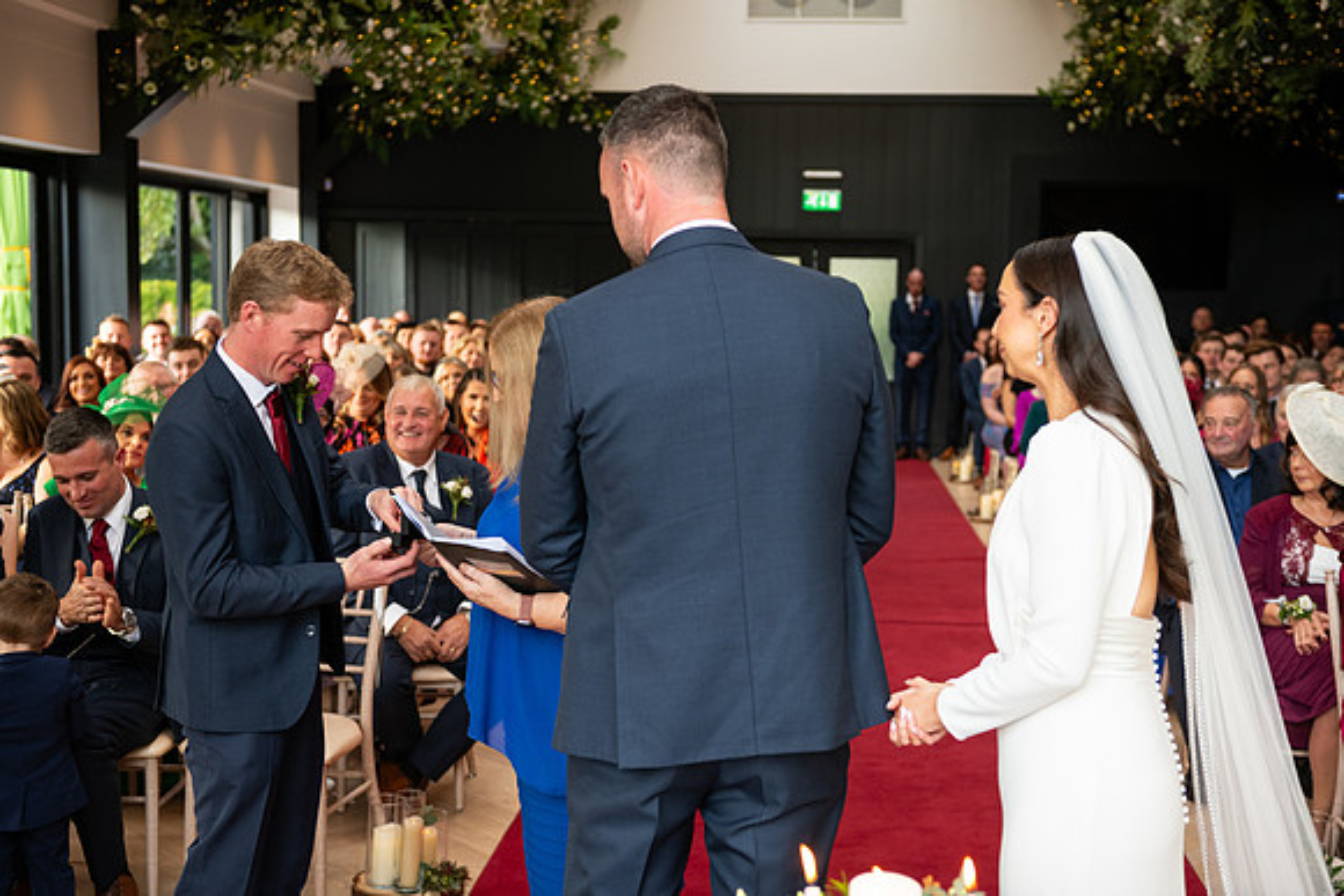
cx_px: 672
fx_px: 1792
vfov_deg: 28.1
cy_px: 448
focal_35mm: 48
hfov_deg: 41.1
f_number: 3.5
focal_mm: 48
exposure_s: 1/160
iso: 640
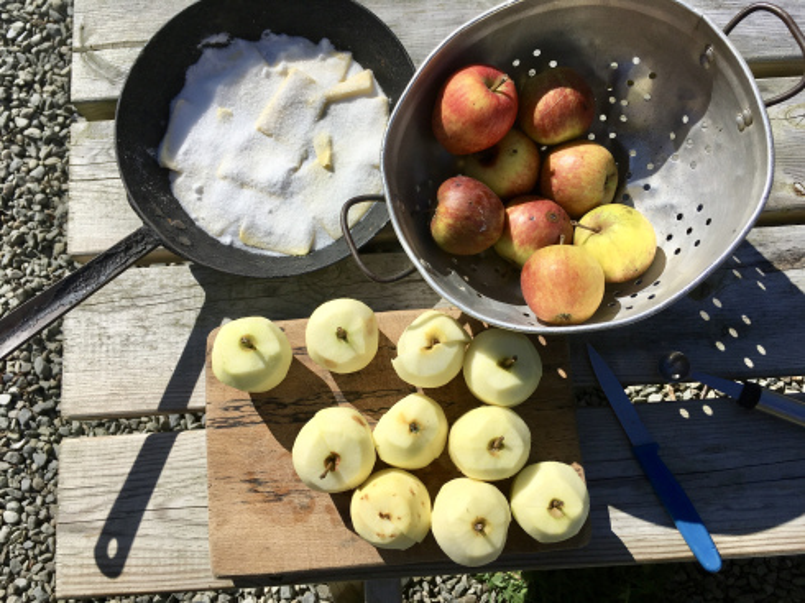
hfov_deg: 61.7
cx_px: 402
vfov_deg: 48.2
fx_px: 674
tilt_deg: -81.7
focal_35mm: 29
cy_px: 302
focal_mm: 4.15
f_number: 2.2
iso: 25
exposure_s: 1/3344
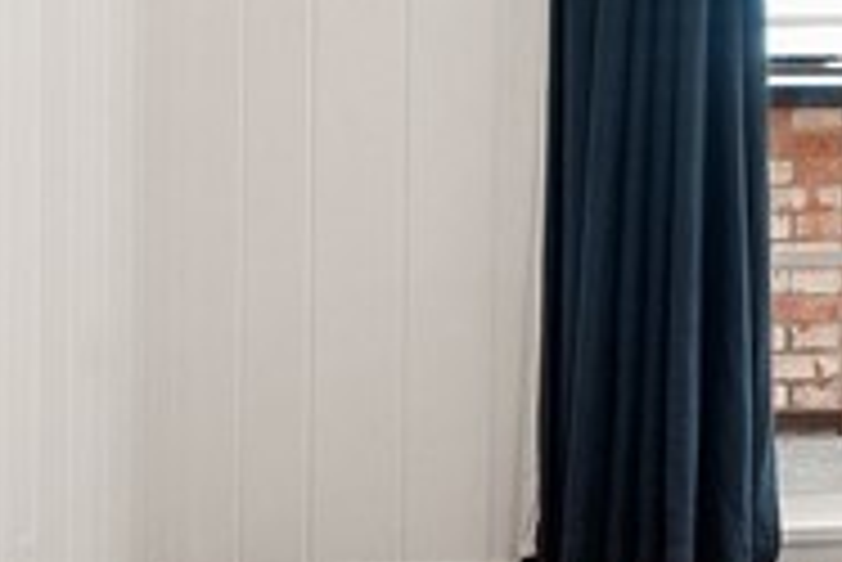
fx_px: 2177
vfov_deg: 14.5
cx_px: 1189
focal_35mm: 93
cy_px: 27
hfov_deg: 19.6
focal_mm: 16
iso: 800
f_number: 9
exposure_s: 1/2
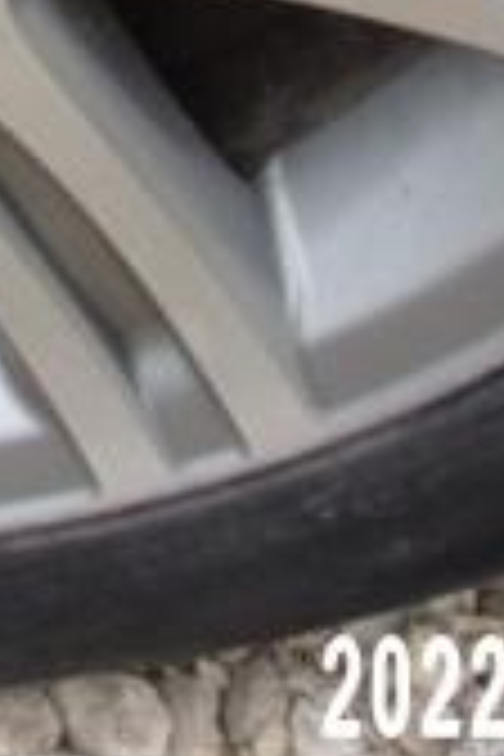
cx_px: -454
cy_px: -364
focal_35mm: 119
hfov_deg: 10.7
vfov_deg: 15.9
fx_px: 2499
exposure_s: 1/120
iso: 80
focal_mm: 4.3
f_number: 3.3
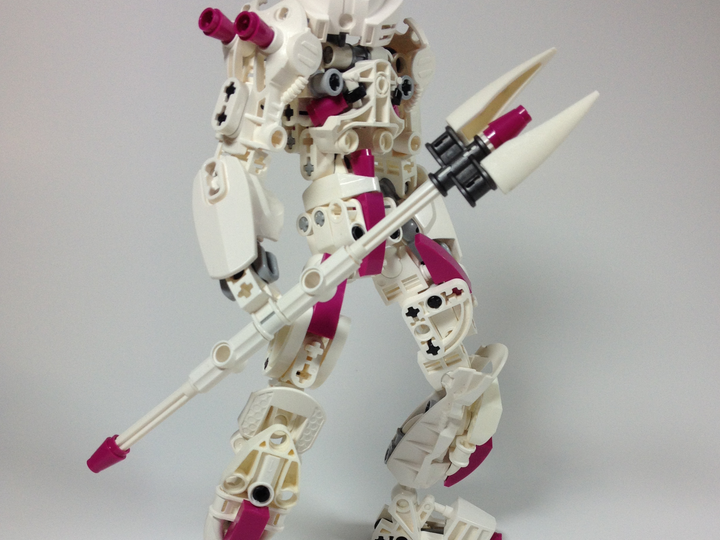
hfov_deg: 40.4
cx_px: 361
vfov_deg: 30.6
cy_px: 375
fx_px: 978
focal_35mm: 47
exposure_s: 1/120
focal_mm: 4.28
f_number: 2.4
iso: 64
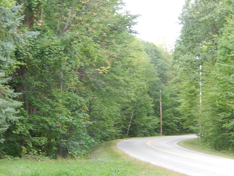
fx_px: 791
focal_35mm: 117
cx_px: 117
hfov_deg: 16.8
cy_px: 88
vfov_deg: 12.7
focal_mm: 21
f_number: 5.5
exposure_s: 1/30
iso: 160
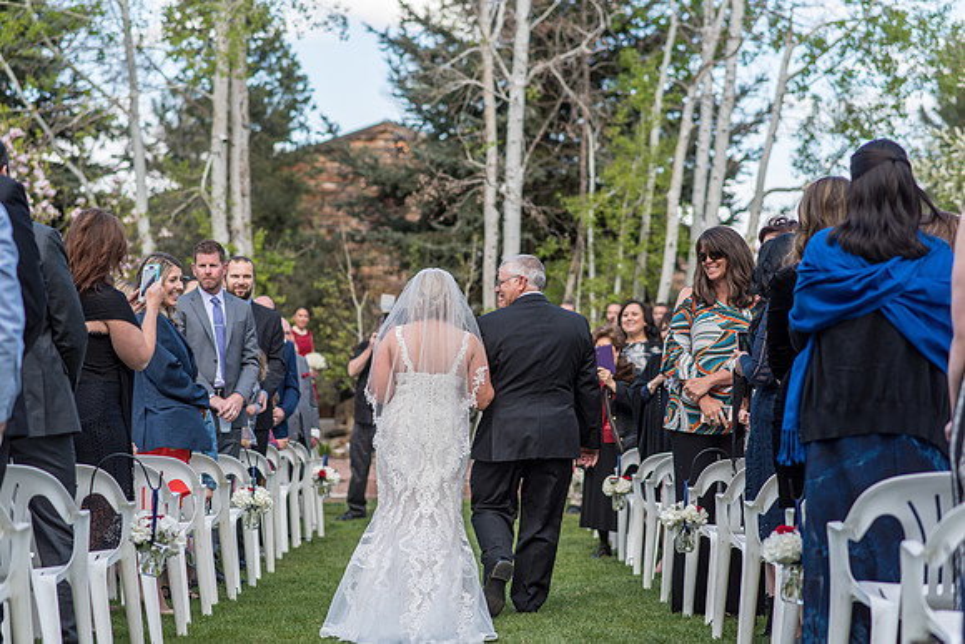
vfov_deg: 16.1
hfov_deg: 23.9
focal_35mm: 85
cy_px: 322
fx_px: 2279
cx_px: 482
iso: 100
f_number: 2.8
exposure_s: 1/1000
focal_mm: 85
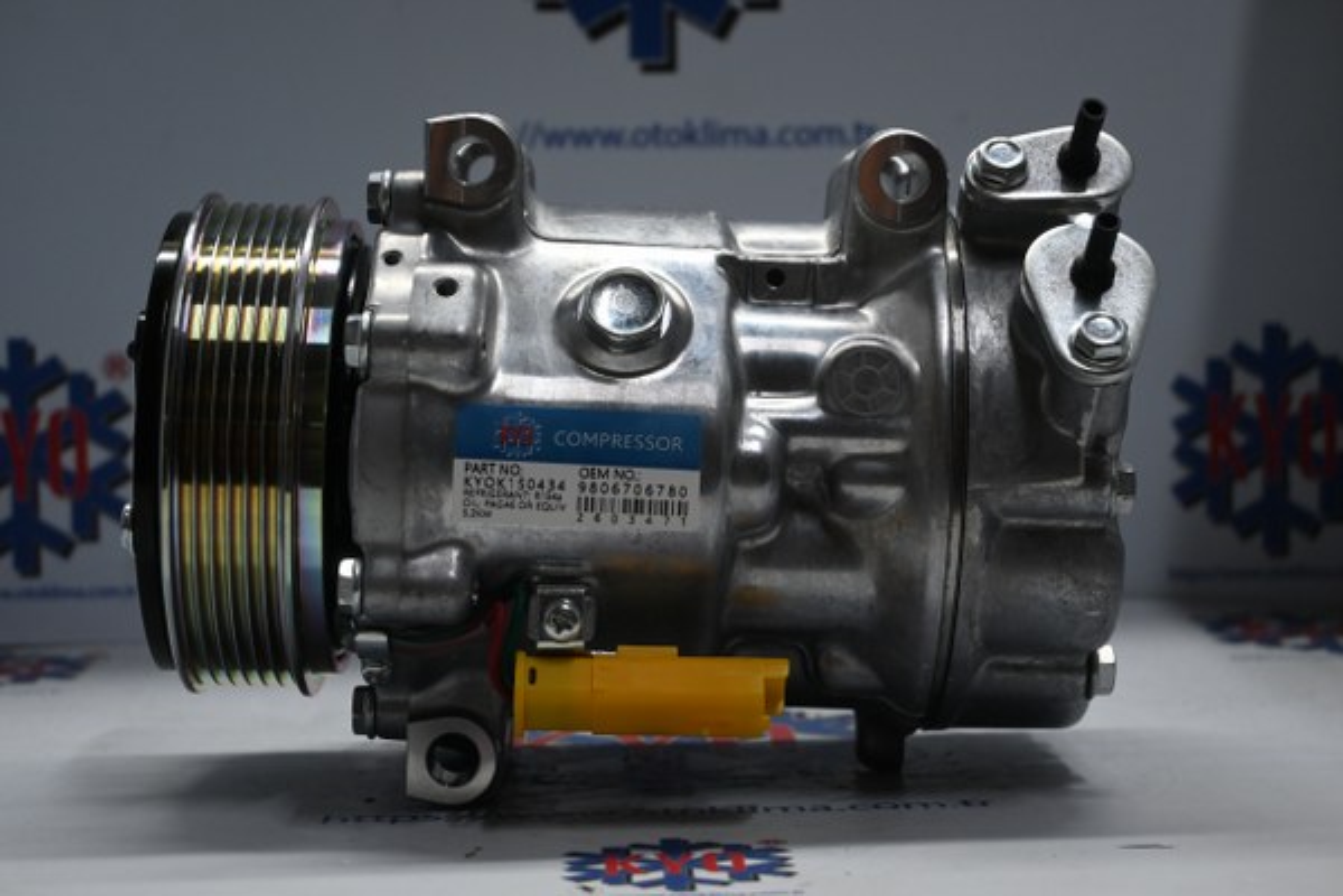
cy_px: 448
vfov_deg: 20.6
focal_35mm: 66
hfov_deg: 30.5
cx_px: 672
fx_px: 2462
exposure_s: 1/80
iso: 800
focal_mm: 44
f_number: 6
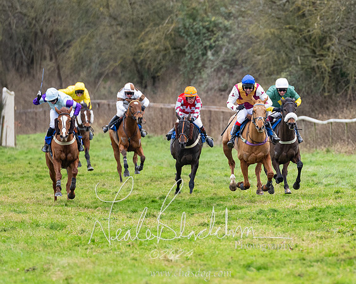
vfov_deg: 3.0
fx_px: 5385
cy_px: 145
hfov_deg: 3.8
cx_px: 262
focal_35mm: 511
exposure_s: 1/1000
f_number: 2.8
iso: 640
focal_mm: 200
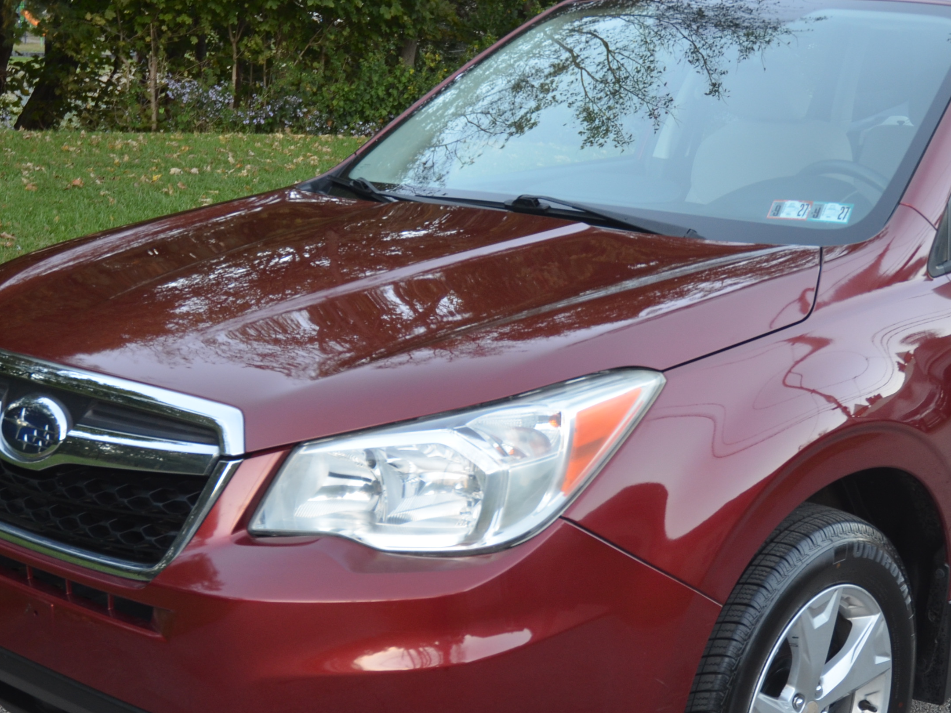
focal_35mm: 59
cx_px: 673
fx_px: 1621
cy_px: 408
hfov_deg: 32.3
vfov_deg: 24.8
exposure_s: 1/60
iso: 400
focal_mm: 24
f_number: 4
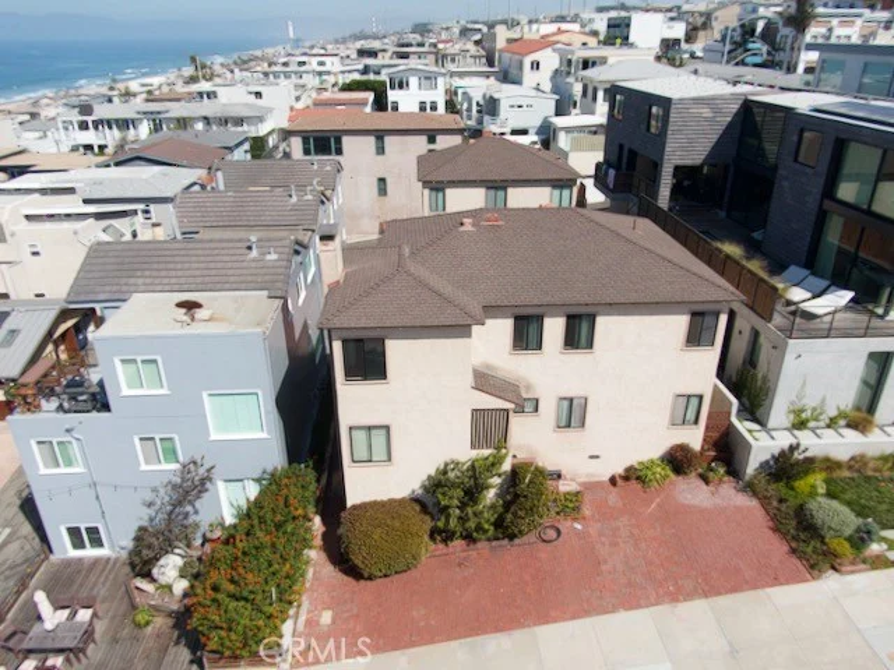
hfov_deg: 71.6
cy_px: 335
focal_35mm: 24
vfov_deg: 56.8
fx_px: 620
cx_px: 447
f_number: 2.8
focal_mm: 4.39
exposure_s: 1/1750
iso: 100
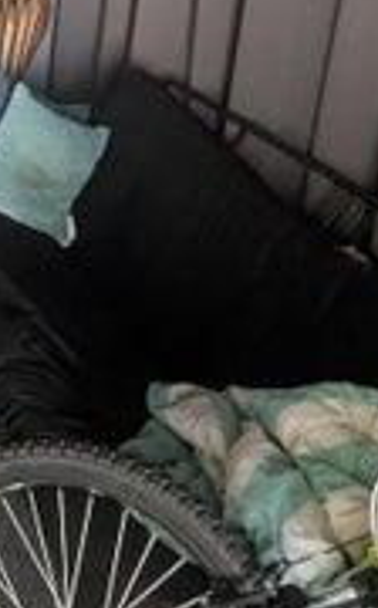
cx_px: -128
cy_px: 81
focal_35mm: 49
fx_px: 810
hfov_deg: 23.0
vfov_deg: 38.7
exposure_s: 1/23.8
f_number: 2.2
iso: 502
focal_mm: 1.95
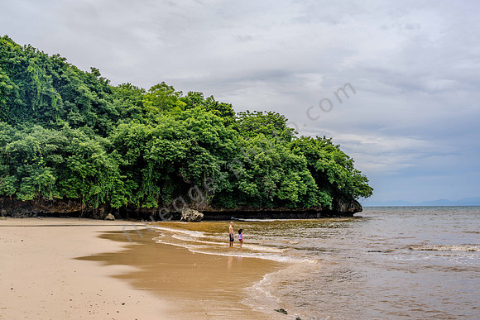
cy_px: 160
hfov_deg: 55.8
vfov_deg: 38.9
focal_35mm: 34
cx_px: 240
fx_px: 453
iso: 500
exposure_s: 1/800
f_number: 8
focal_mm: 34
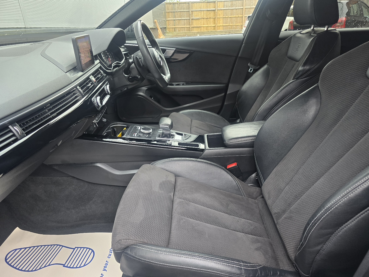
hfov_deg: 73.9
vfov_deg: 58.9
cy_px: 138
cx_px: 184
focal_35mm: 23
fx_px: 245
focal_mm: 6.3
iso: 160
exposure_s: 1/182
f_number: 1.7
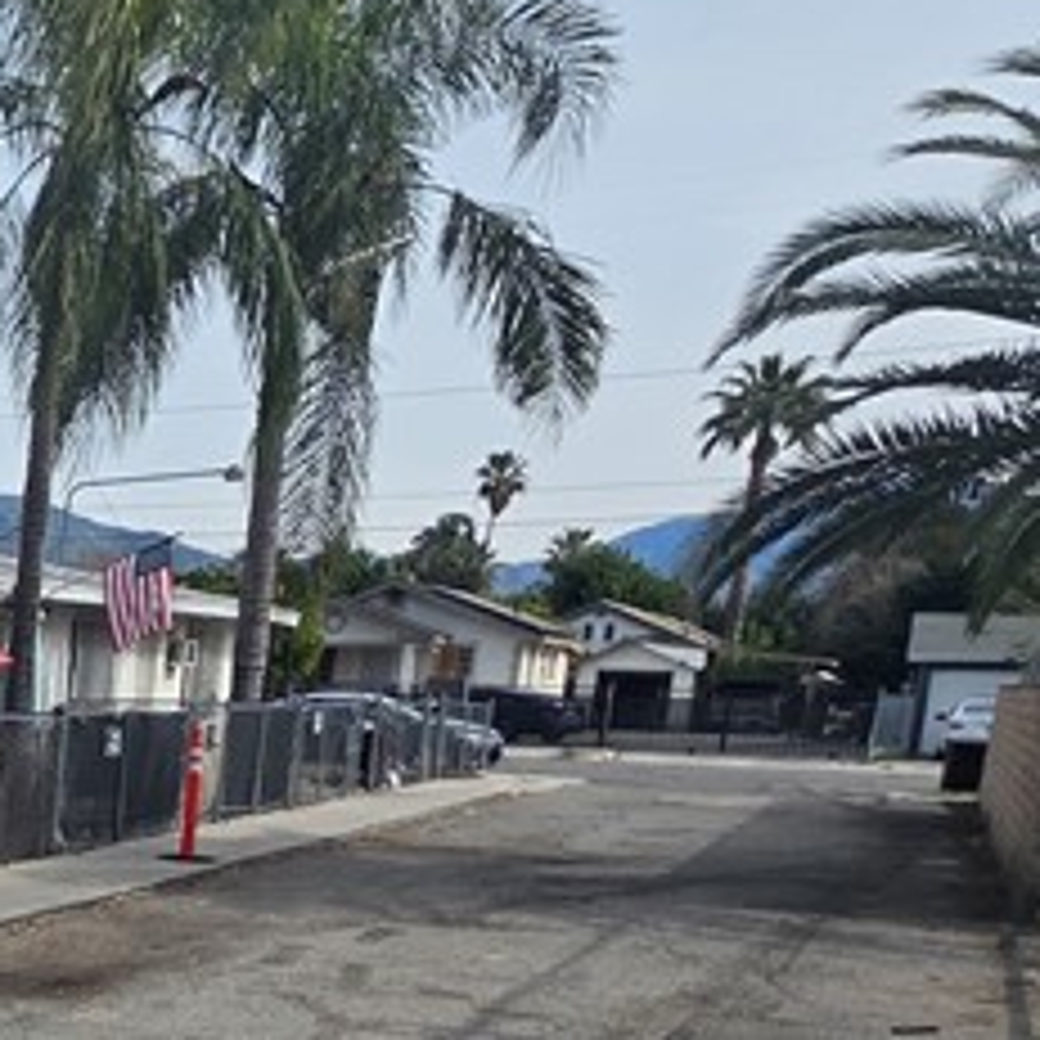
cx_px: -734
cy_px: 986
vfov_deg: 31.4
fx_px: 1734
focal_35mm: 51
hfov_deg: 22.7
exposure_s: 1/1879
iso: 40
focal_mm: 2.2
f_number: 1.9
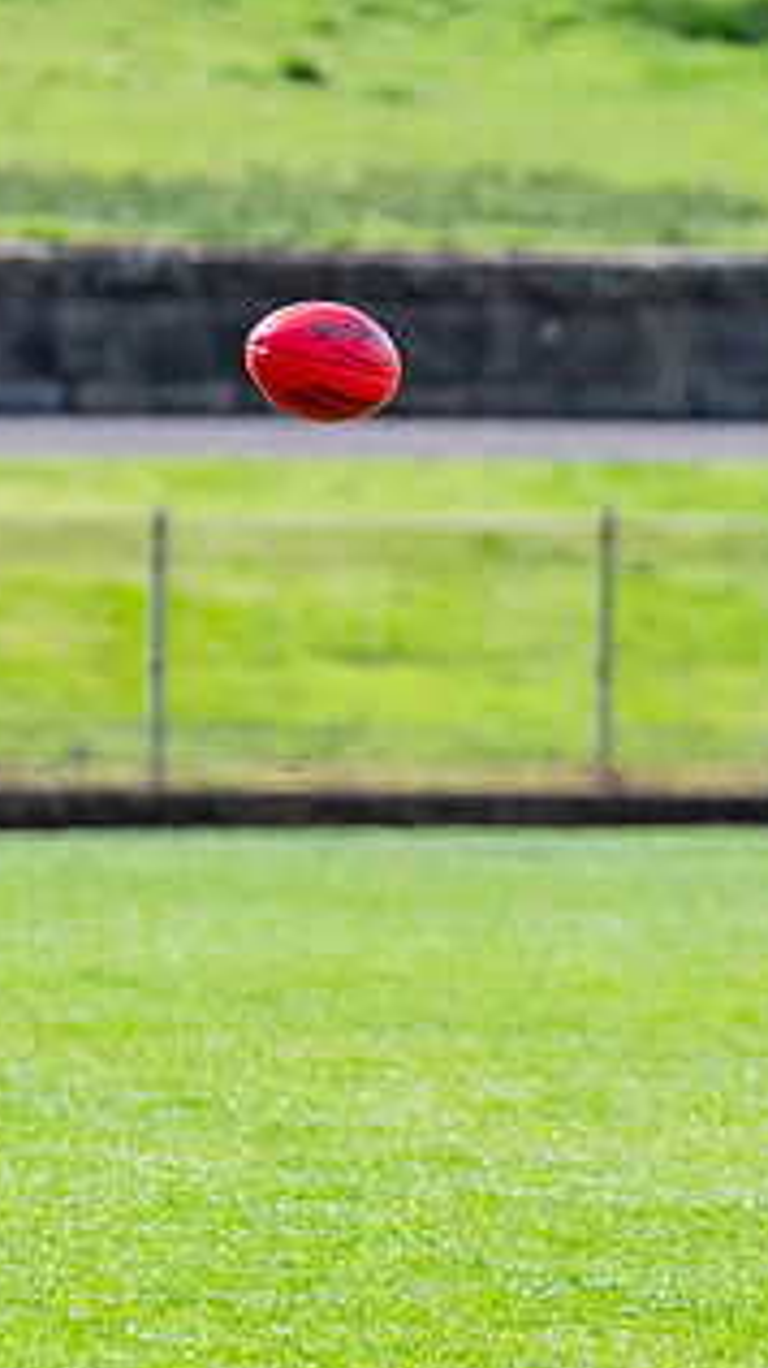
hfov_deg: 1.3
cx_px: 1087
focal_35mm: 946
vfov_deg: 2.3
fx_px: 34294
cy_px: 619
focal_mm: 360
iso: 800
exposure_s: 1/1600
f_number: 7.1
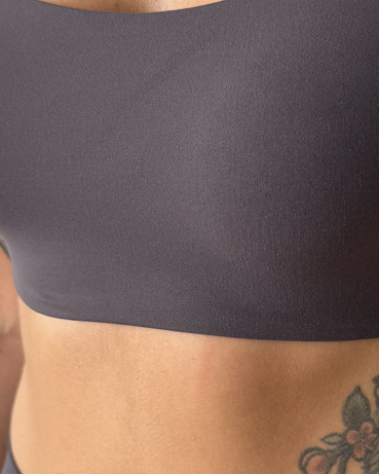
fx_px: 855
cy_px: 319
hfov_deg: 24.7
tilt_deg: -18.3
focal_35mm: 61
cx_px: 293
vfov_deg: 30.7
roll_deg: -1.7
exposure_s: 1/122
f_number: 1.78
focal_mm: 6.76
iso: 64
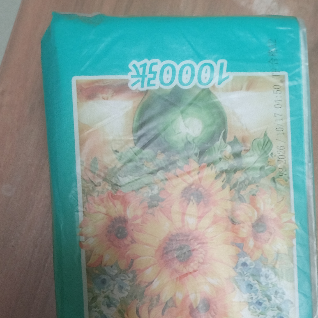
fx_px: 478
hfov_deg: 36.8
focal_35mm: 46
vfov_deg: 35.4
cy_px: 261
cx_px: 165
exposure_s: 1/20
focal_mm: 4.25
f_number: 1.8
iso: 547
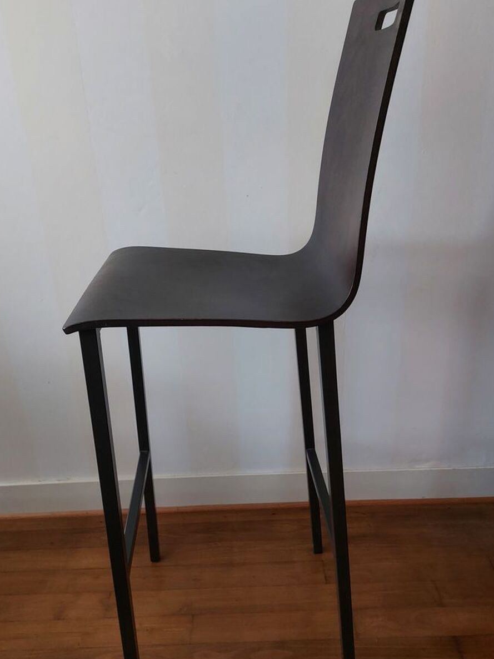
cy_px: 335
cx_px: 238
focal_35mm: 27
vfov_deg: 65.3
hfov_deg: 51.4
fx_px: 514
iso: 400
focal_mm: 5.23
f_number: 1.8
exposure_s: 1/50
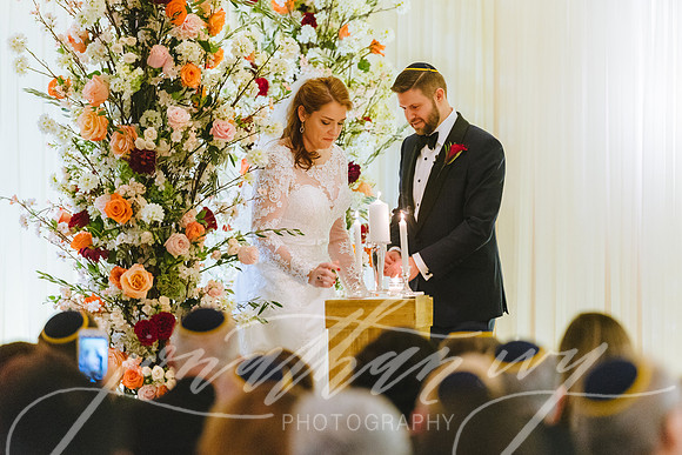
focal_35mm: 230
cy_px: 228
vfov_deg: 6.0
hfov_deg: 8.9
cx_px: 374
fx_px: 4364
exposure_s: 1/125
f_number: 2.8
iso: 2000
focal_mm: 200
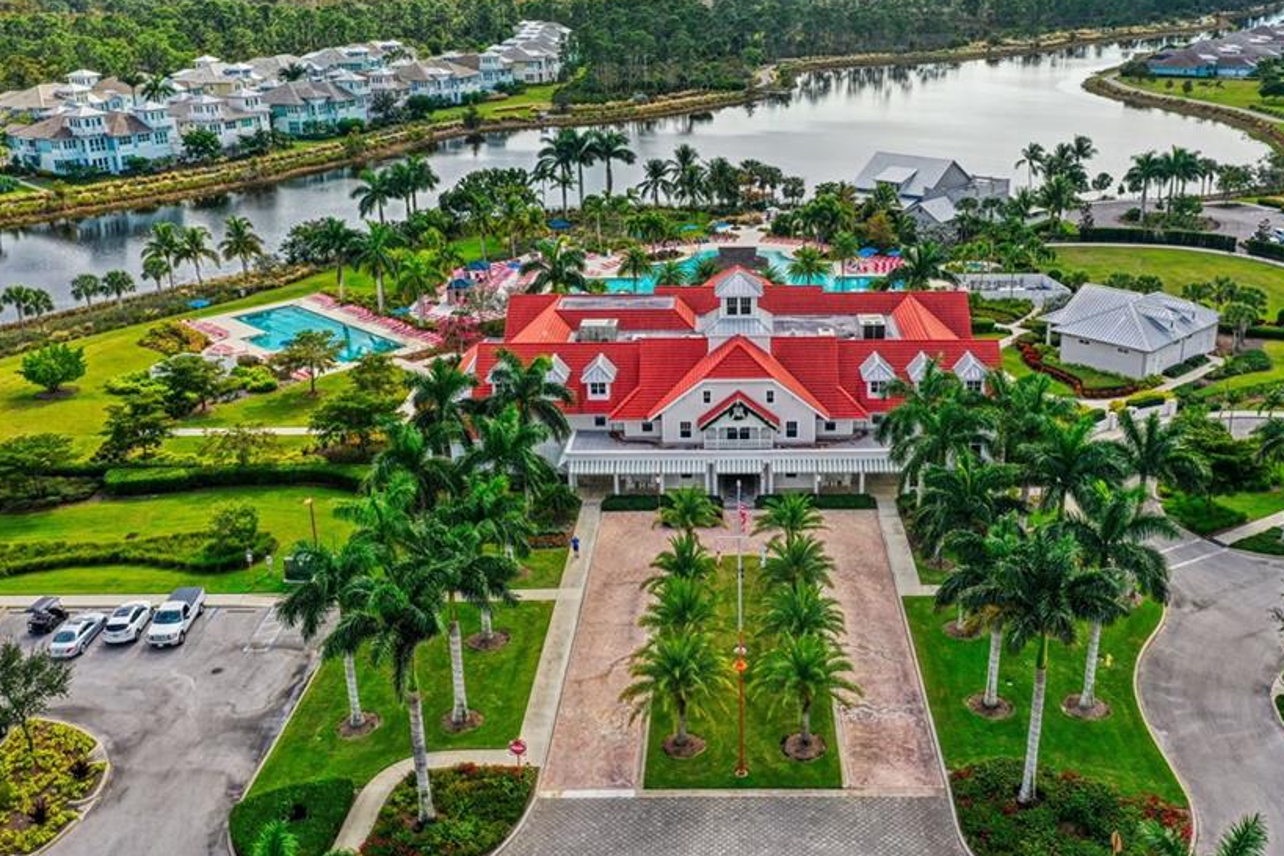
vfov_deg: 37.8
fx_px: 1248
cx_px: 729
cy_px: 415
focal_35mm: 35
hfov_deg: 54.3
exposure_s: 1/640
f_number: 5.6
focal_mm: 10.3
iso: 100
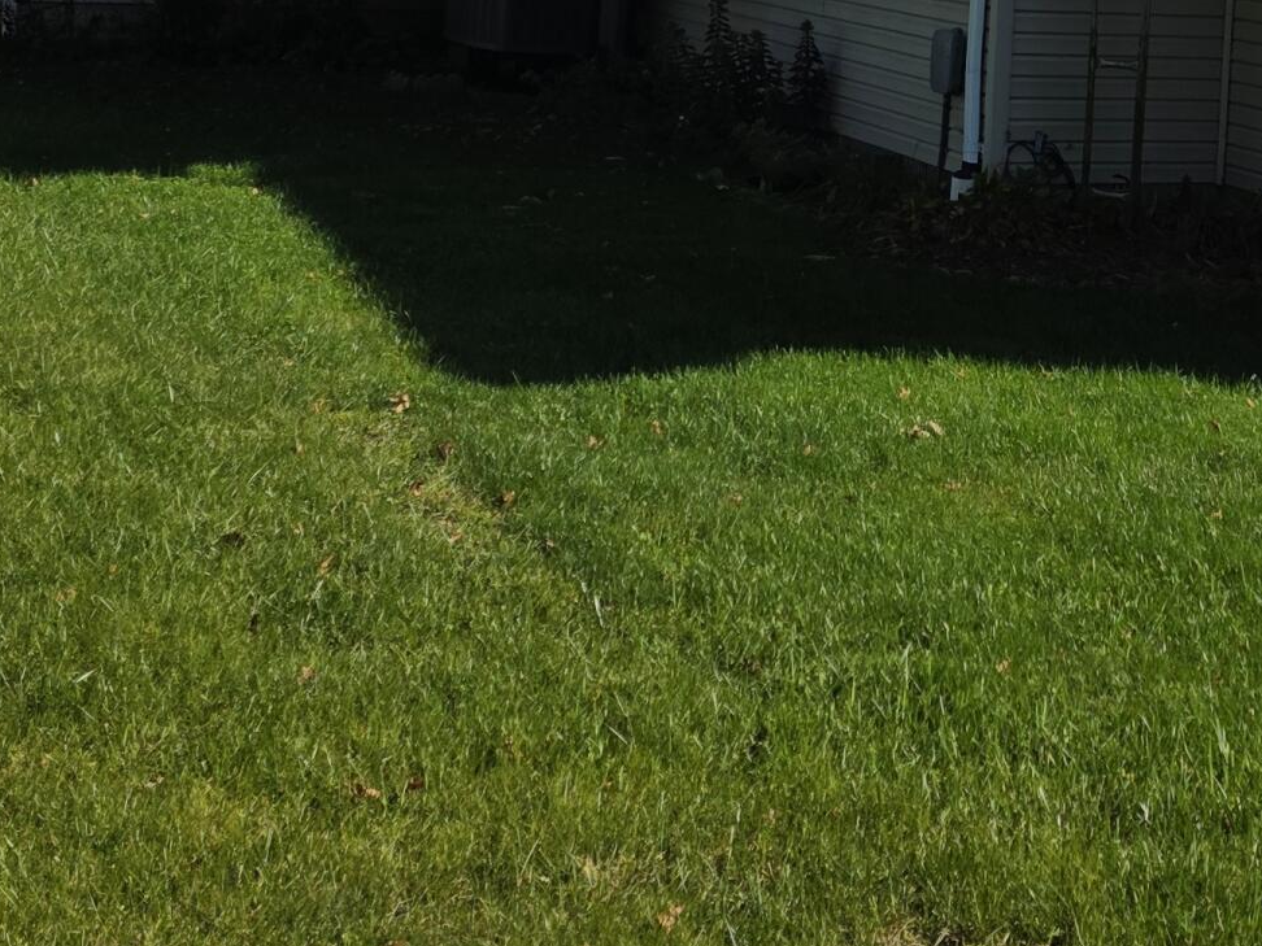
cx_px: 1172
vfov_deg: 20.0
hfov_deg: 26.3
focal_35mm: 71
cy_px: -36
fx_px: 2588
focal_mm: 6.3
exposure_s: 1/5778
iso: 80
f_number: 1.7
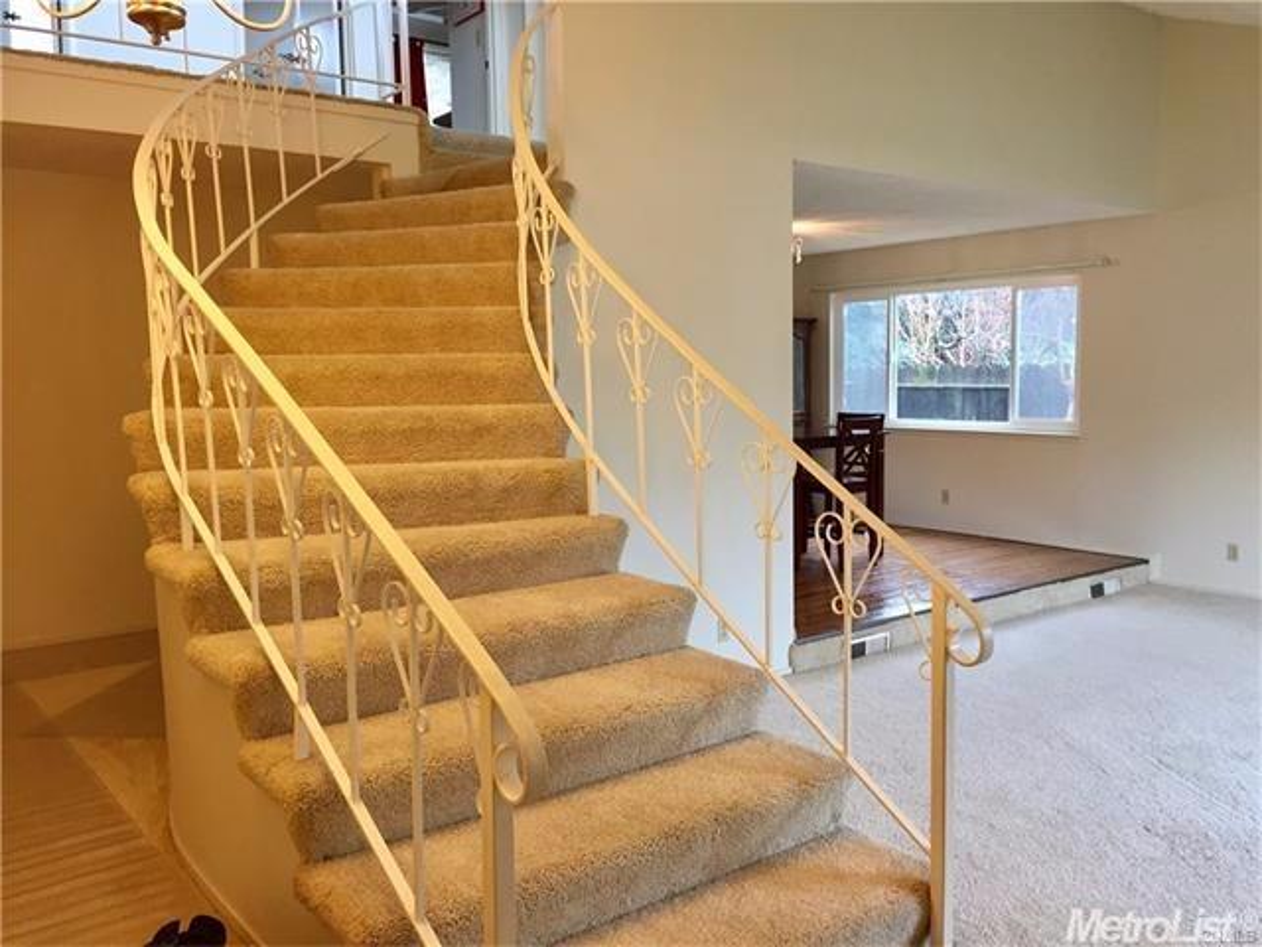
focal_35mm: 29
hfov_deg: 61.7
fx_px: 1057
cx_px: 631
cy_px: 474
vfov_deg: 48.2
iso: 80
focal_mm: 4.15
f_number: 2.2
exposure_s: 1/30
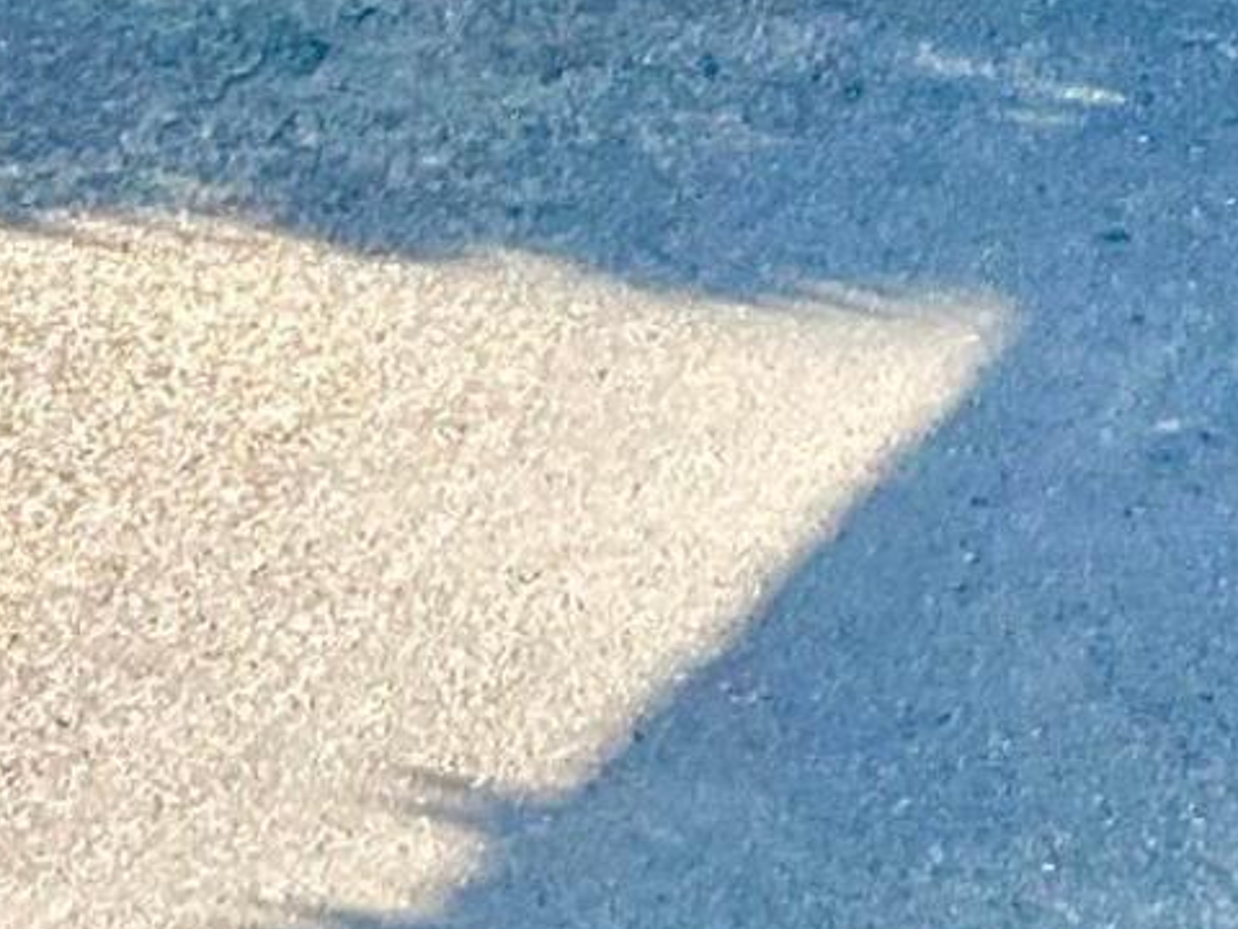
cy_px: -1409
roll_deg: +1.0
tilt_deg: -1.1
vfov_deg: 7.8
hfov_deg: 10.7
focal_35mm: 174
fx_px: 6223
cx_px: 2239
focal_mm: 3
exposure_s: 1/1221
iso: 16
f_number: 1.8
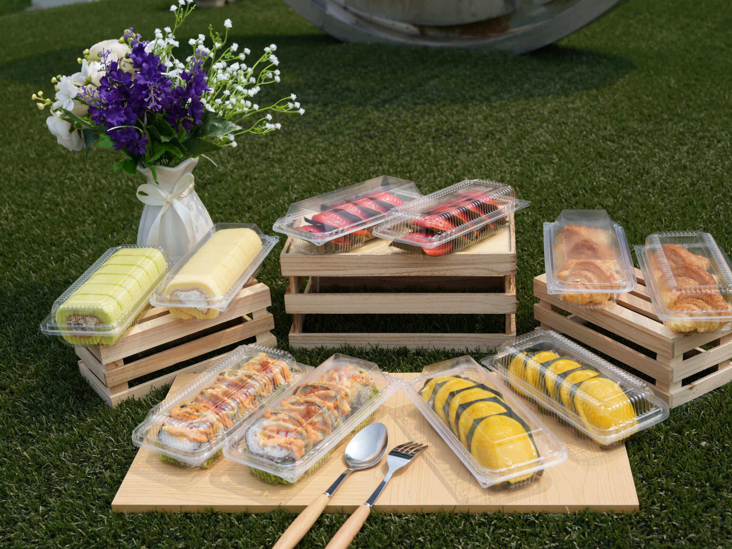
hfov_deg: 38.9
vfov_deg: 29.7
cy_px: 275
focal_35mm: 49
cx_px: 388
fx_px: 1036
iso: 100
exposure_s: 1/320
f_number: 8
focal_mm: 45
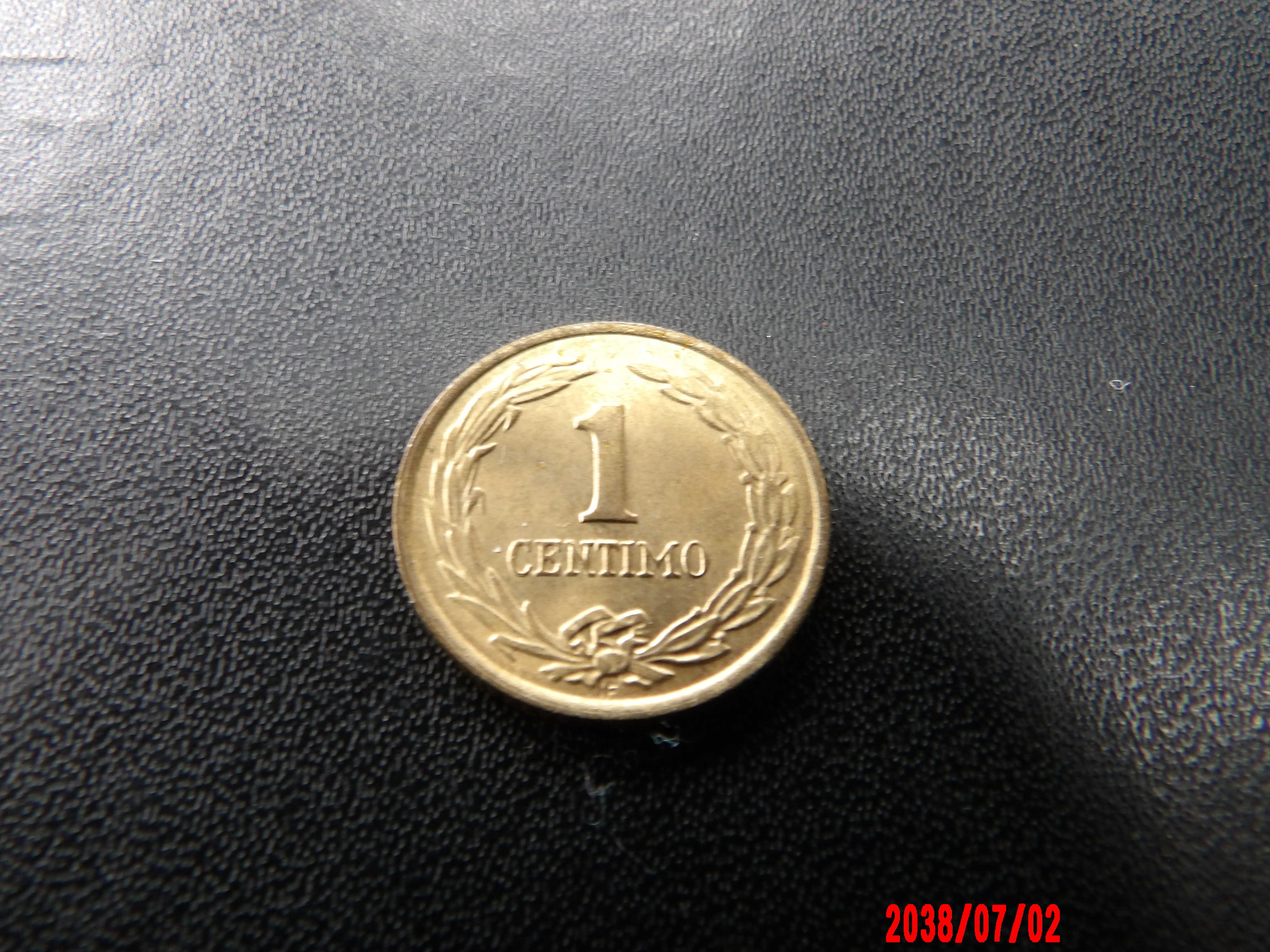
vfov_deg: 53.0
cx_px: 597
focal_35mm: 26
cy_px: 505
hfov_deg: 67.2
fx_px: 954
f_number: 4.1
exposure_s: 1/16
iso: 200
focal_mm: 4.2
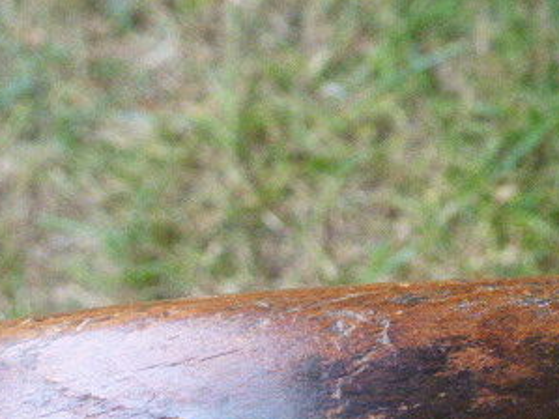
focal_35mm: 92
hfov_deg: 20.6
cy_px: 387
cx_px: 555
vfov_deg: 15.8
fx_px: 1485
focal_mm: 7.4
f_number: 3.9
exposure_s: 1/250
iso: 800
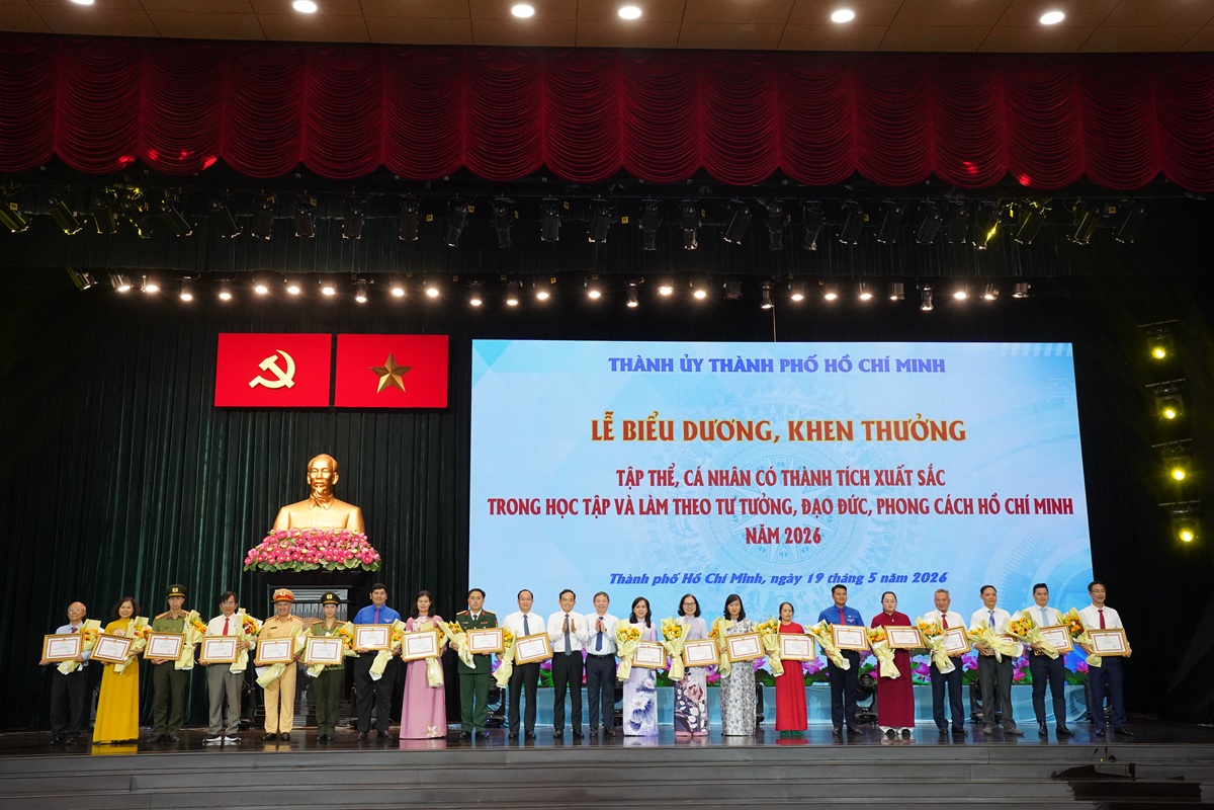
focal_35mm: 35
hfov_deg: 54.4
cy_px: 405
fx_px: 1180
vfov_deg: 37.9
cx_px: 607
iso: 3200
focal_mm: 35
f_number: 7.1
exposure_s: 1/200
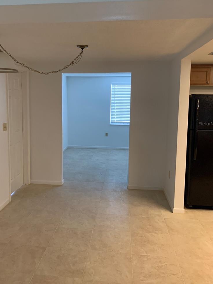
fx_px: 263
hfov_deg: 44.0
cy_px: 124
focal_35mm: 32
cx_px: 88
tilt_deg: -6.3
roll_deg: +0.1
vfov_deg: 56.6
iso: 320
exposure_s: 1/60
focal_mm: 4.25
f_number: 1.8
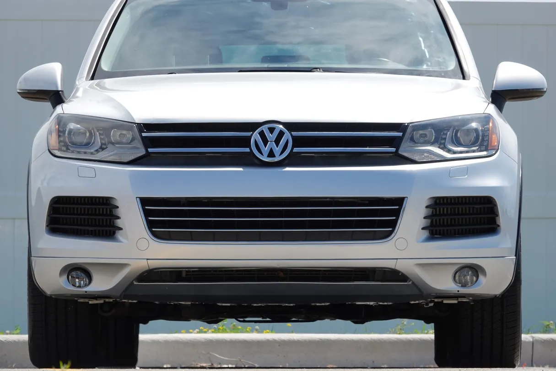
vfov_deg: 5.0
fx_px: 4278
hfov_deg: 7.4
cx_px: 278
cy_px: 186
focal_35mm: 277
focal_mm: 101.58
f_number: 4
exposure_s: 1/800
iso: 100
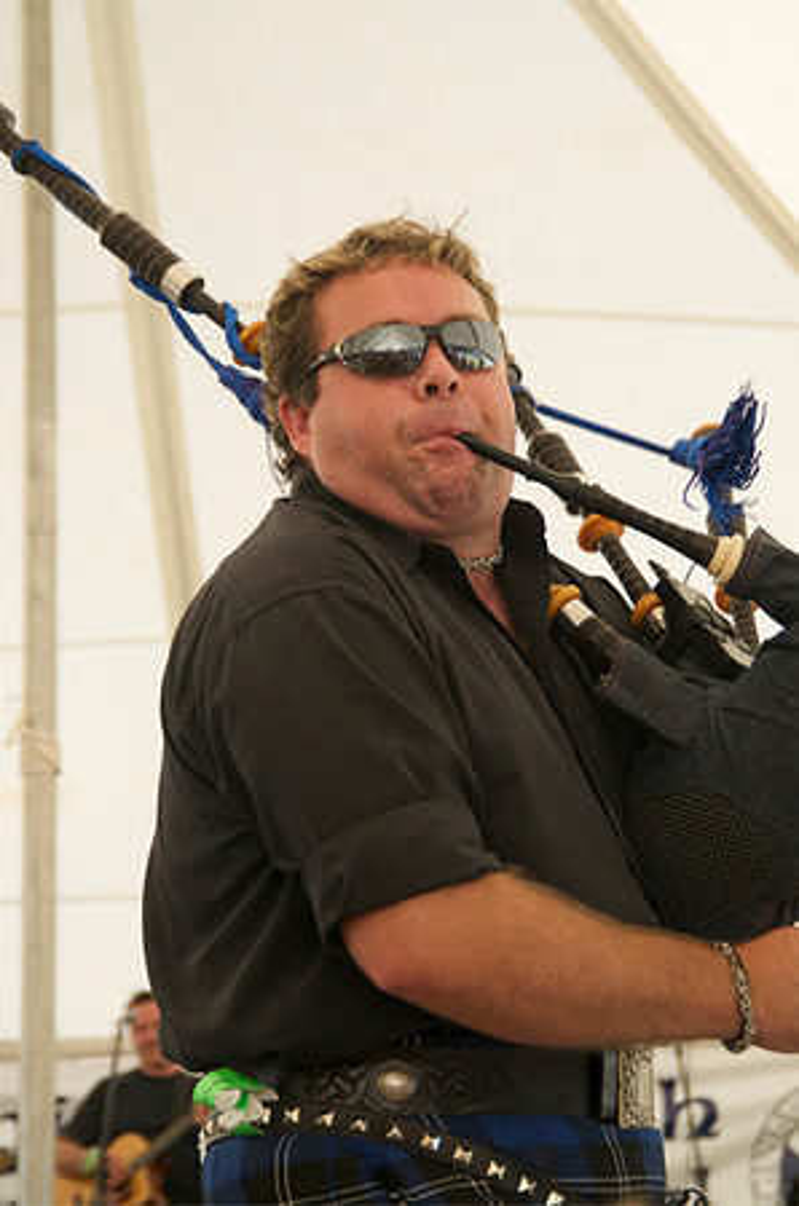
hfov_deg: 13.8
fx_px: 3311
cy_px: 603
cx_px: 400
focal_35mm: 99
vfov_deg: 20.7
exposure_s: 1/200
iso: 400
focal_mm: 66
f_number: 5.3
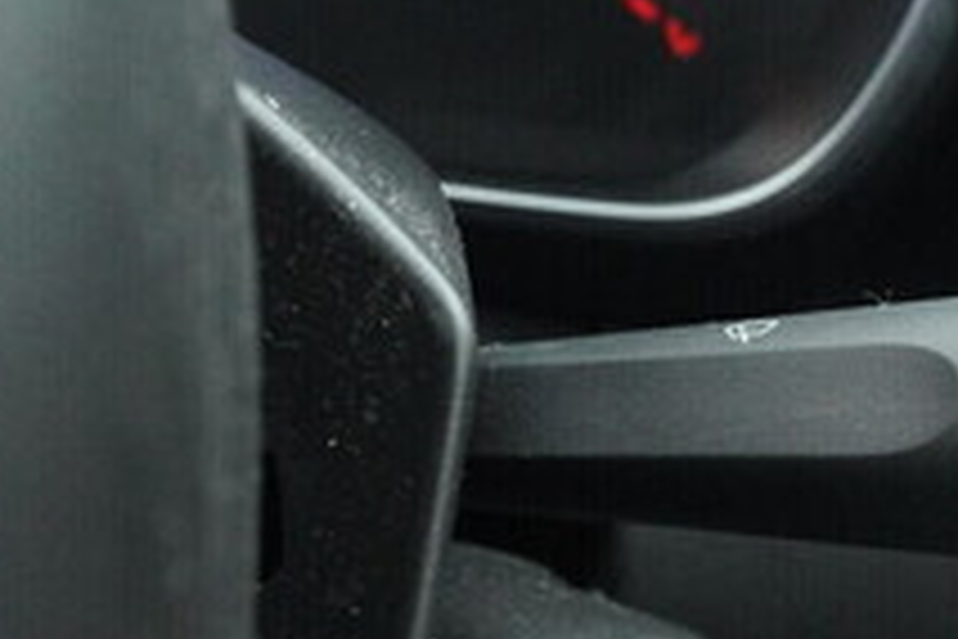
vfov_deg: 14.7
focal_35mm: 93
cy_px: 418
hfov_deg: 20.4
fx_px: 2475
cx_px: 1169
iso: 6400
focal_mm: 24
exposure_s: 1/250
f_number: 5
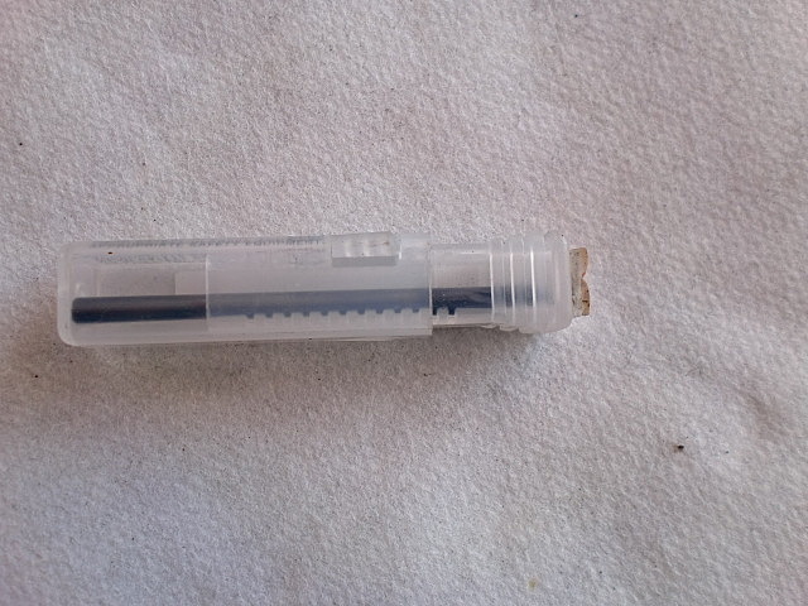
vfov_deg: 40.7
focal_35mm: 35
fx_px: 817
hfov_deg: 52.6
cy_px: 303
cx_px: 404
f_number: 3.1
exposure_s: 1/80
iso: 64
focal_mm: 6.3
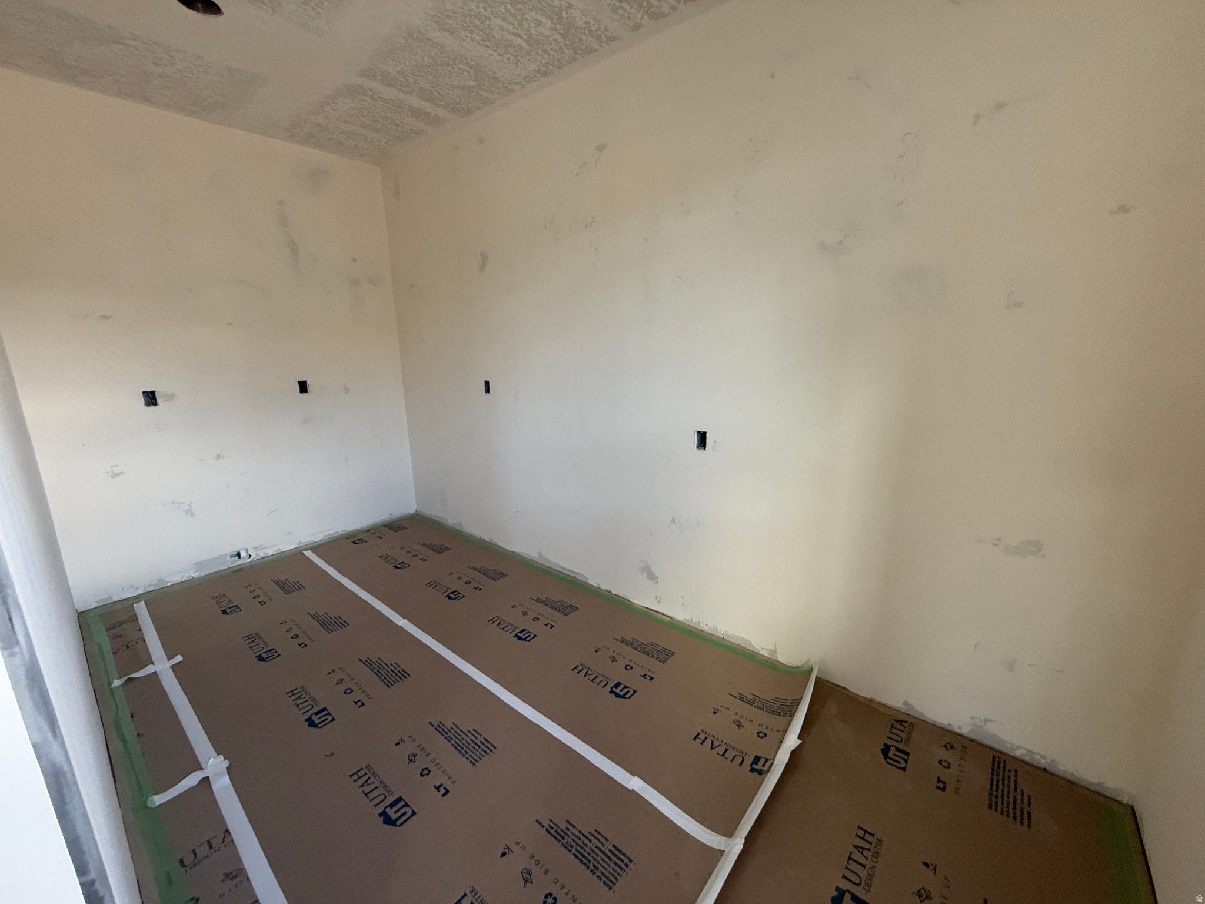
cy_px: 452
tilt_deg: -12.3
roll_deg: +1.6
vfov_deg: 85.7
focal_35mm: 14
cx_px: 602
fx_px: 487
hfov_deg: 102.1
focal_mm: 2.22
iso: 250
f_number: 2.2
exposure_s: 1/99
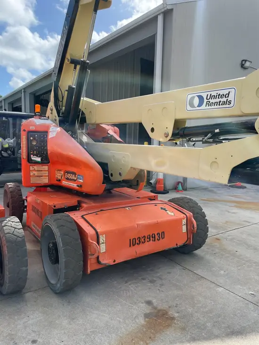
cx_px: 130
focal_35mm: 26
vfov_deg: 67.3
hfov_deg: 53.1
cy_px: 172
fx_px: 259
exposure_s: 1/2882
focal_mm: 4.2
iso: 50
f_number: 1.6
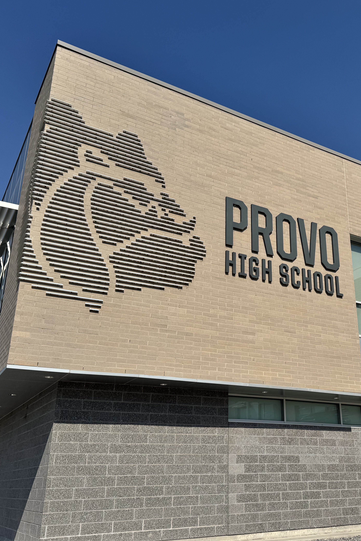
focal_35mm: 34
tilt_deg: +20.5
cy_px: 268
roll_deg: +1.4
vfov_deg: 55.8
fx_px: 511
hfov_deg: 38.1
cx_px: 263
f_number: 1.78
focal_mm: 6.76
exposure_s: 1/9009
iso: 80
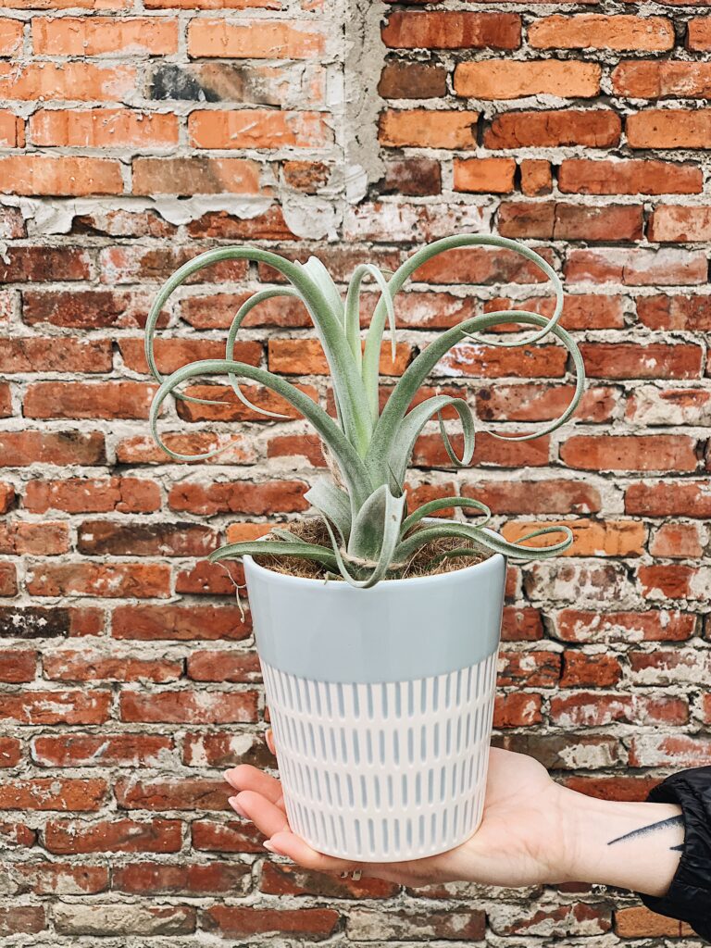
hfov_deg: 28.0
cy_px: 474
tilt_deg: -8.7
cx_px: 356
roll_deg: -0.2
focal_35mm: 52
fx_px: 1424
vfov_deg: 36.8
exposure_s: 1/167
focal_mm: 6
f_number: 2.4
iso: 16
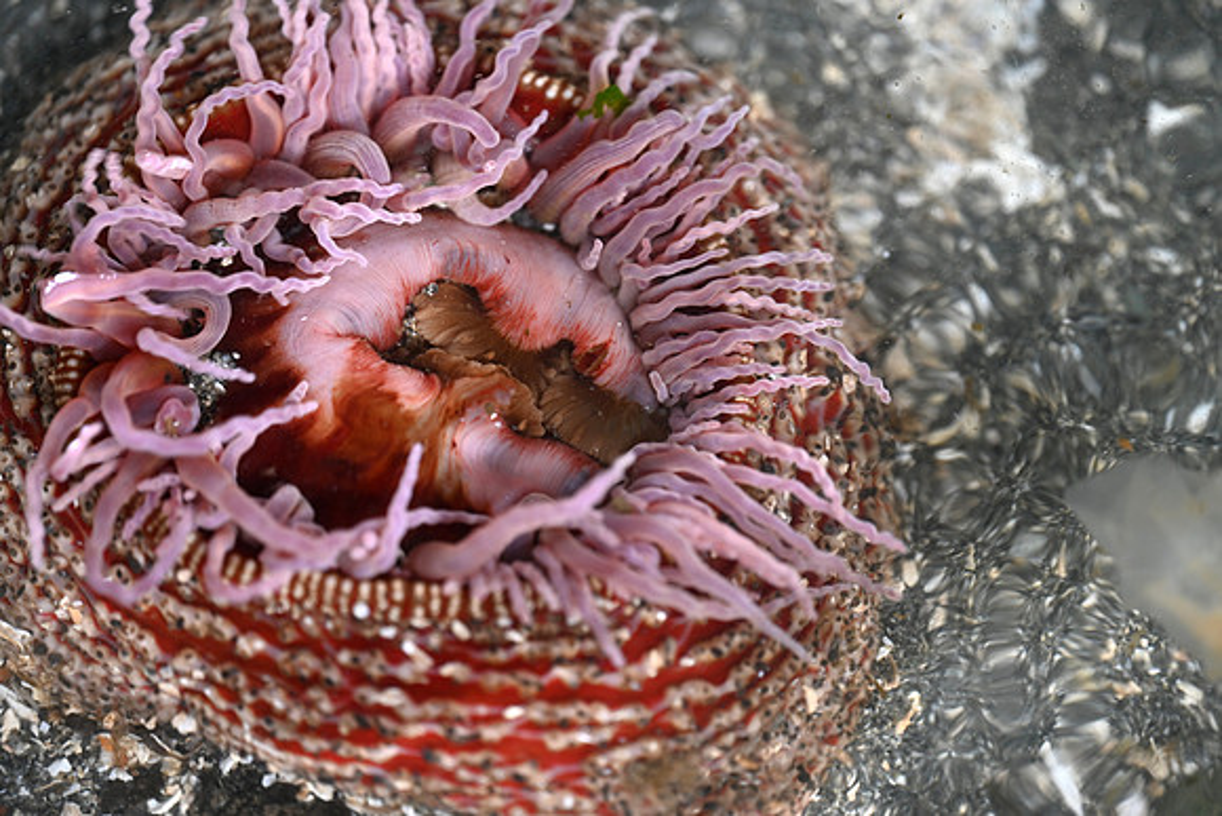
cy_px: 408
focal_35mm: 105
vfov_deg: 13.0
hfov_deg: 19.5
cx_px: 611
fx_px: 3565
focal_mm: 105
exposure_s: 1/125
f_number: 3.2
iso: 500
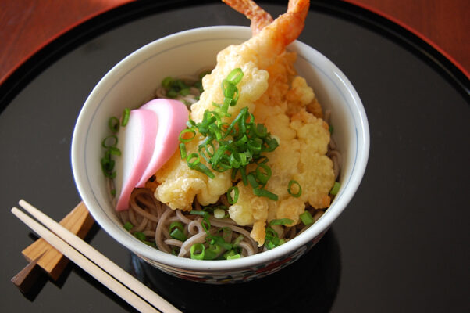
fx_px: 626
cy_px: 156
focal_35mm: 48
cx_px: 235
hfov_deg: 41.2
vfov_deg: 28.0
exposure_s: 1/50
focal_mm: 32
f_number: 4.5
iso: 400
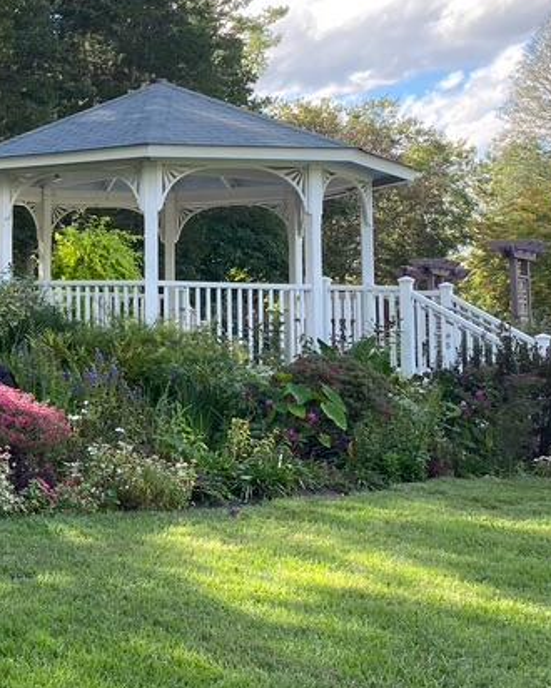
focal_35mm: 63
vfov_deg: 29.8
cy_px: 240
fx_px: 1283
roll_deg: -0.9
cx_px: -150
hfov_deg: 22.0
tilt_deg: +4.7
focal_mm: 4.25
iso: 32
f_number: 1.8
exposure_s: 1/487
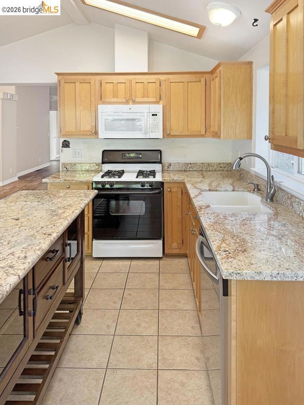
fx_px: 281
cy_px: 202
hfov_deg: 56.8
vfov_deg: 71.6
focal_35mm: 24
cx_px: 152
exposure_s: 1/120
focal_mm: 6.76
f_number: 1.78
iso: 200
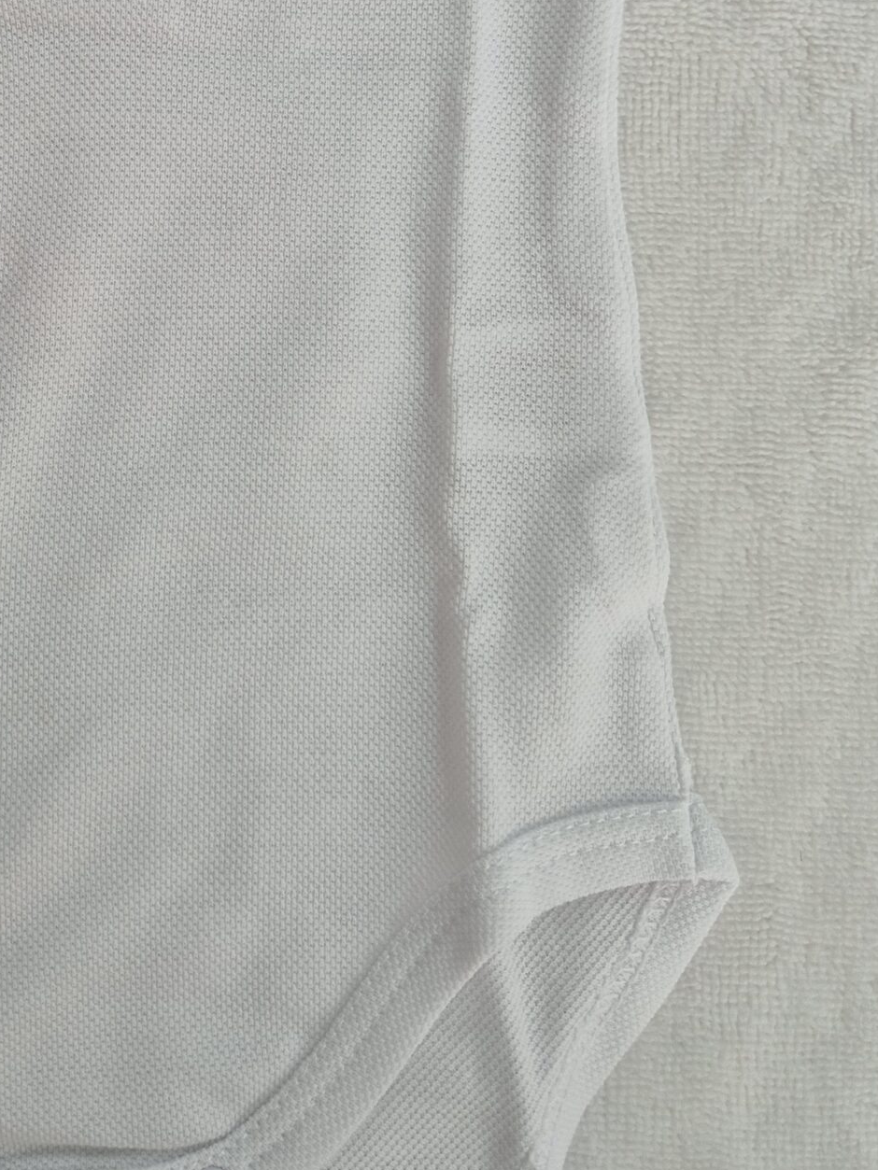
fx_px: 1589
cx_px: 79
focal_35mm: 47
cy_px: 248
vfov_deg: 39.0
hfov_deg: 29.5
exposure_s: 1/100
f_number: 1.8
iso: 80
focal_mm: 5.4
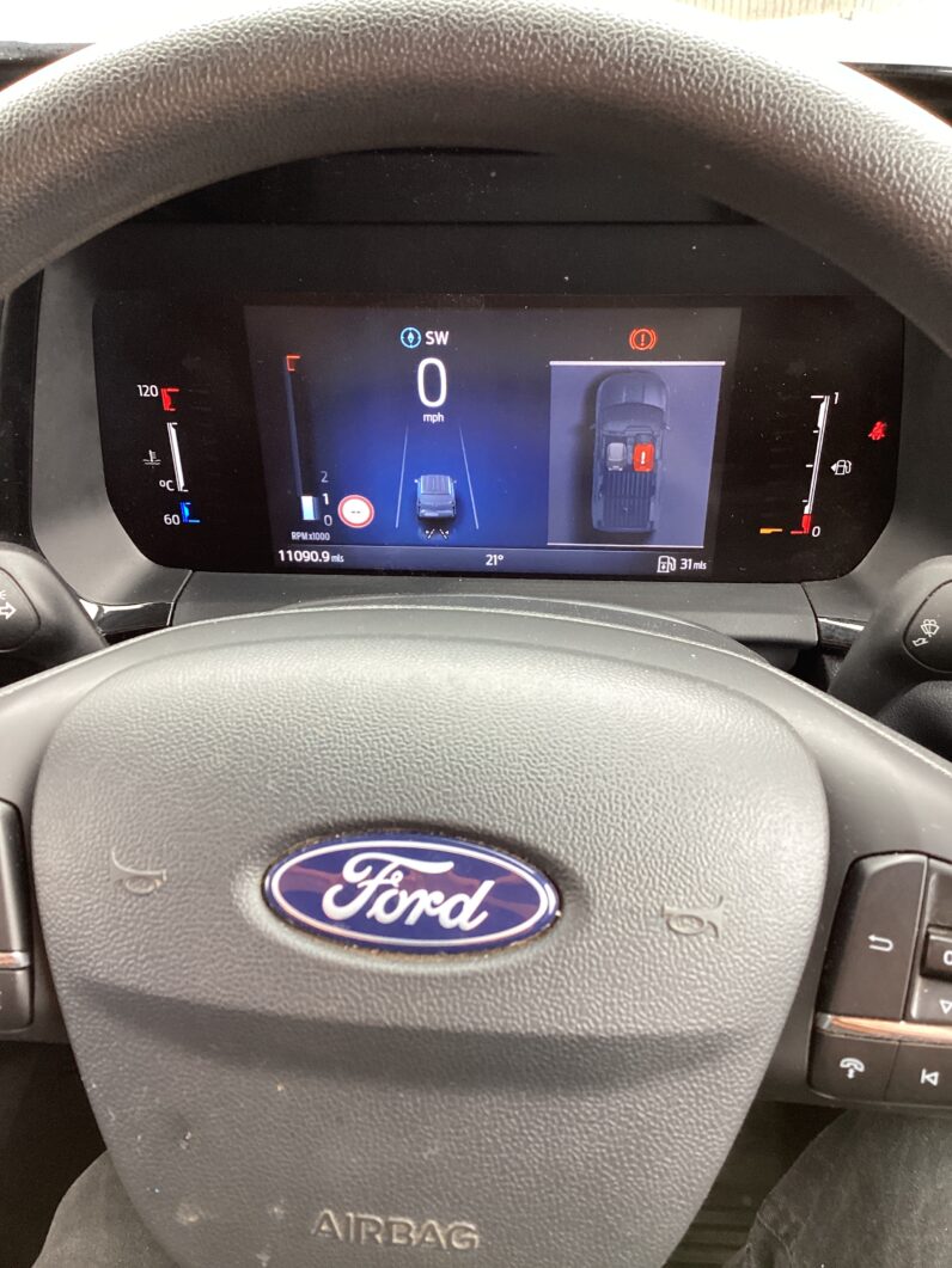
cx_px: 476
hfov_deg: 45.5
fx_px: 1137
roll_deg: +1.4
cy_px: 634
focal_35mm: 31
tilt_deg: -32.8
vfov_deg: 58.3
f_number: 2.4
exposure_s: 1/60
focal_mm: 3.3
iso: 125
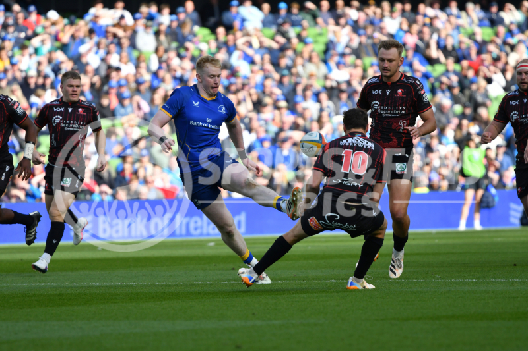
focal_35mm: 420
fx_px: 6158
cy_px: 176
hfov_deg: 4.9
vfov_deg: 3.3
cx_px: 264
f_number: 4
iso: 280
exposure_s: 1/1600
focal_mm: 280
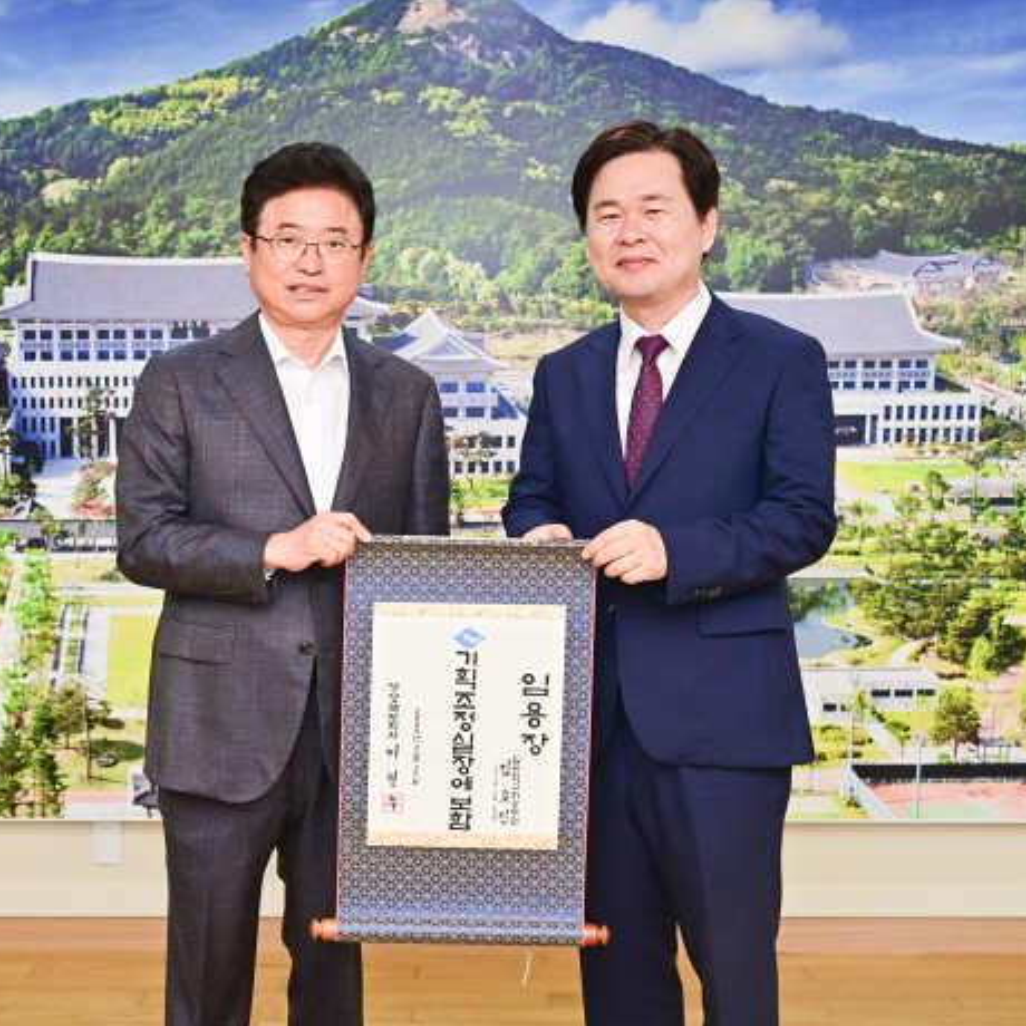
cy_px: 517
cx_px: 424
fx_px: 2079
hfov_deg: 27.7
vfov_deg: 27.7
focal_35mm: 62
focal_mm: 48
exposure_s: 1/250
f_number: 4
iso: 800
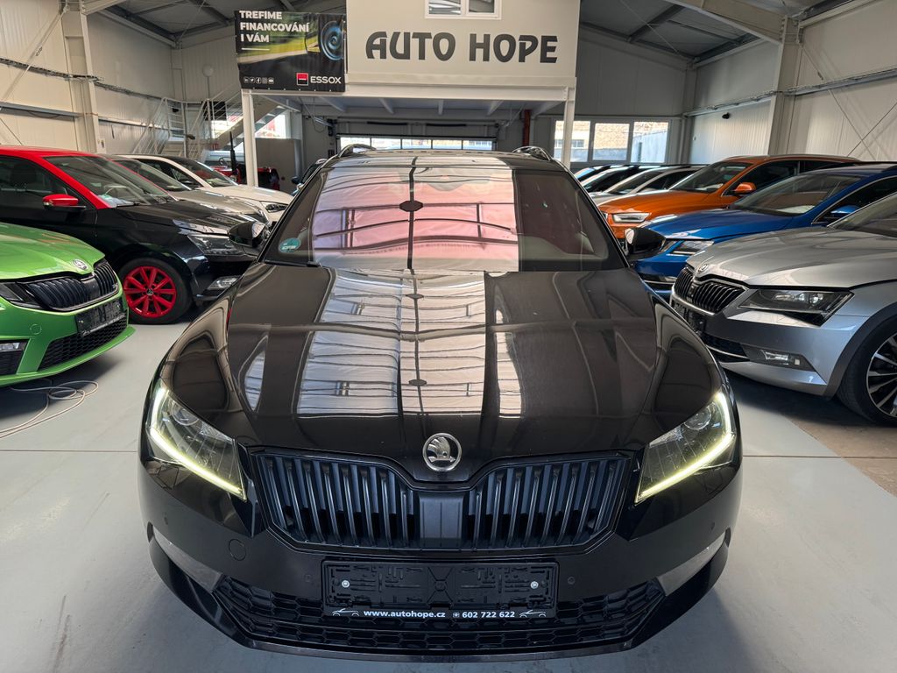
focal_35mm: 24
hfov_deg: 71.6
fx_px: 622
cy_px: 336
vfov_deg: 56.8
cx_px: 448
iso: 200
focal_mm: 6.76
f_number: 1.78
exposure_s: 1/121
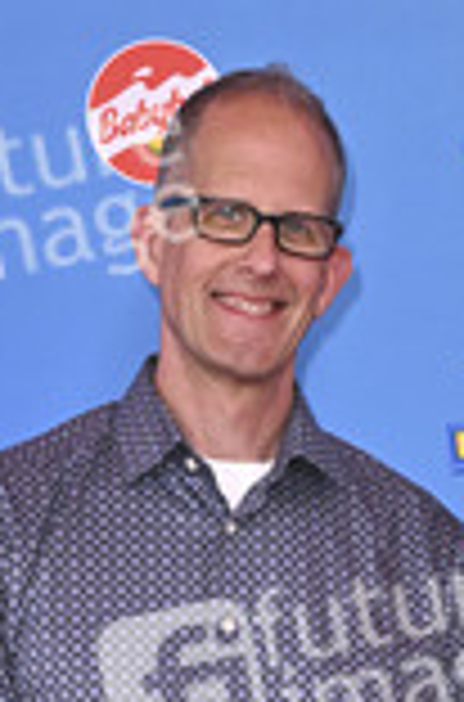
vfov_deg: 17.9
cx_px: 459
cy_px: 891
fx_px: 2102
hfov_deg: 12.5
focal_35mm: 108
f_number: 6.3
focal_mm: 42
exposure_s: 1/250
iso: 1250
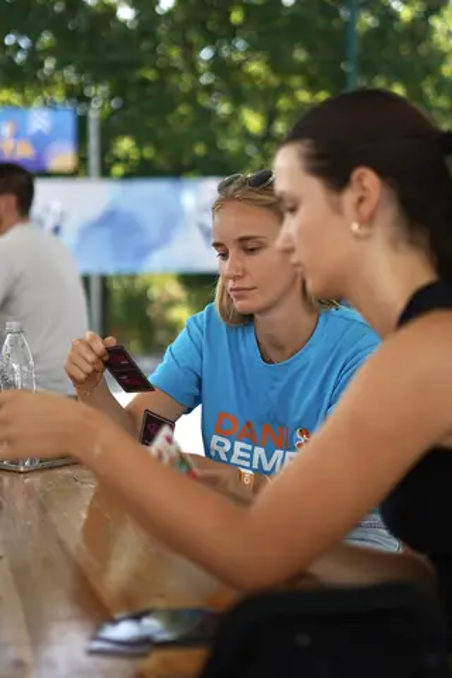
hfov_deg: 18.2
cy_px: 339
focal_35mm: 75
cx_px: 226
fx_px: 1412
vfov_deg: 27.0
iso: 100
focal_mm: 50
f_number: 1.8
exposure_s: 1/1600
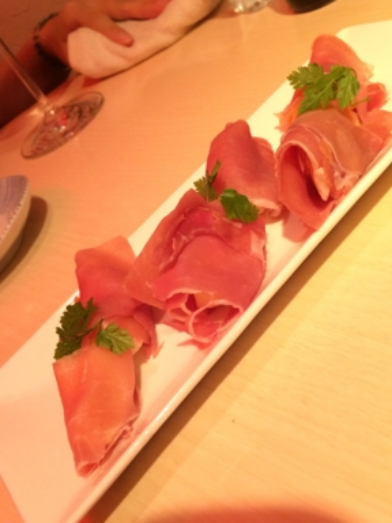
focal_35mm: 34
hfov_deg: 41.8
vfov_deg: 53.8
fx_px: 513
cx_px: 212
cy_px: 291
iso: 250
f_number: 2.2
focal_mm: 4.15
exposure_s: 1/33
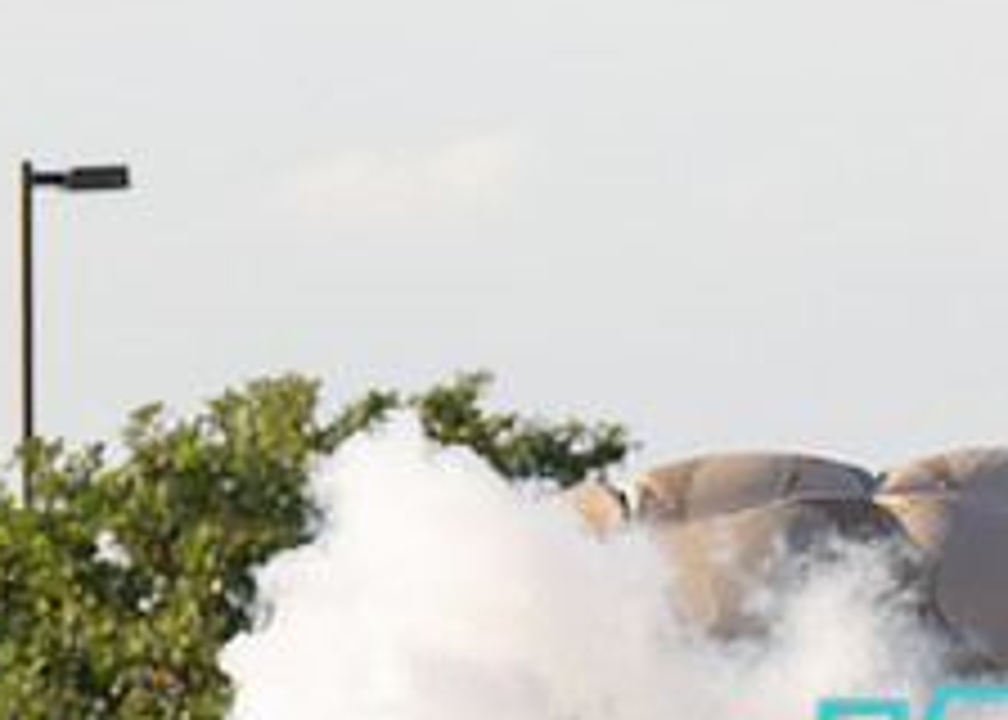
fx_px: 25651
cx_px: 995
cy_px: 1414
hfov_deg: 2.3
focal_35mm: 896
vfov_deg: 1.6
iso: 400
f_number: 4
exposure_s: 1/1600
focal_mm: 200
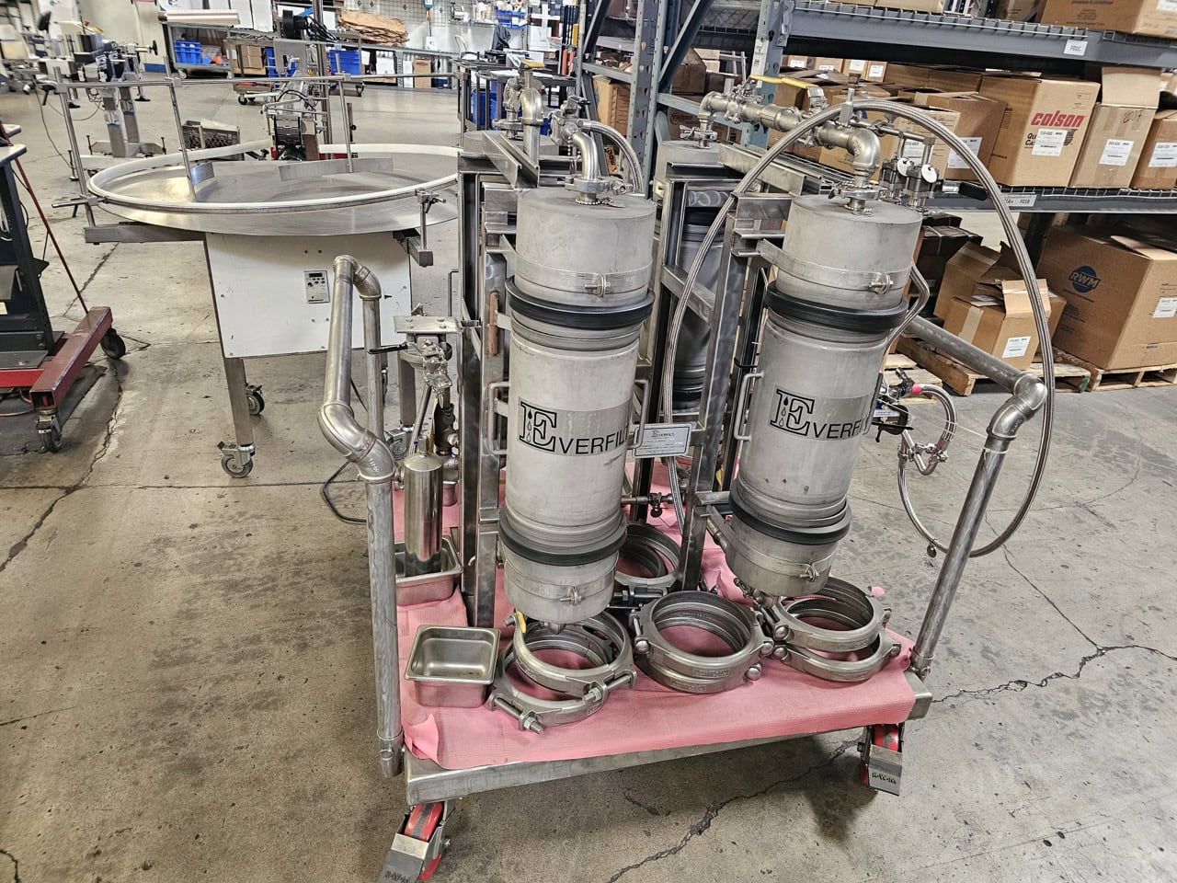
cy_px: 442
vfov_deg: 58.9
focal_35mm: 23
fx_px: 782
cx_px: 588
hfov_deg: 73.9
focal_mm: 6.3
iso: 800
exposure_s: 1/120
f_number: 1.7
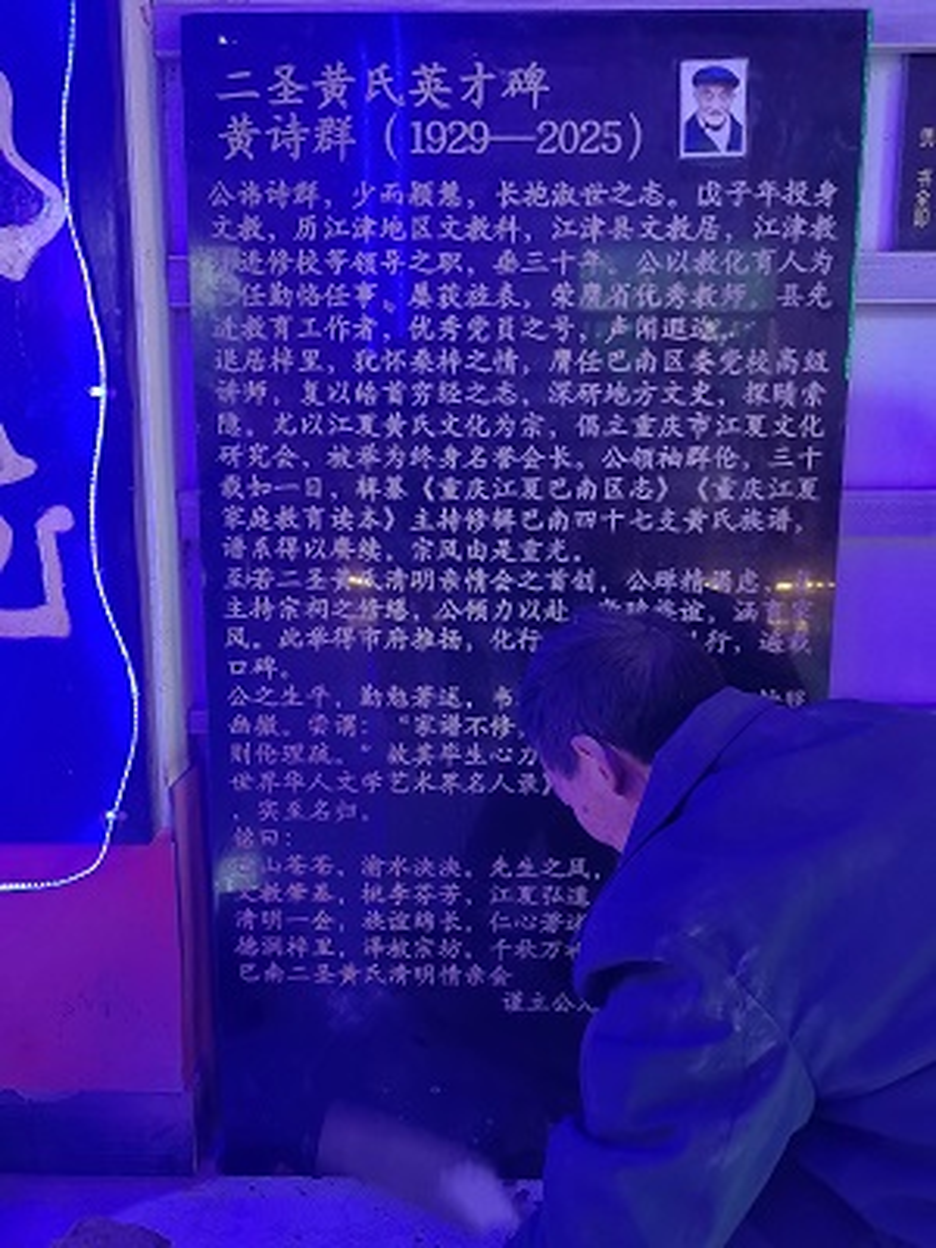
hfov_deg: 51.4
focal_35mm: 27
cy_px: 624
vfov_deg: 65.3
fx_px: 973
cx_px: 468
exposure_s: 1/25
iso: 320
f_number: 1.4
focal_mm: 5.72
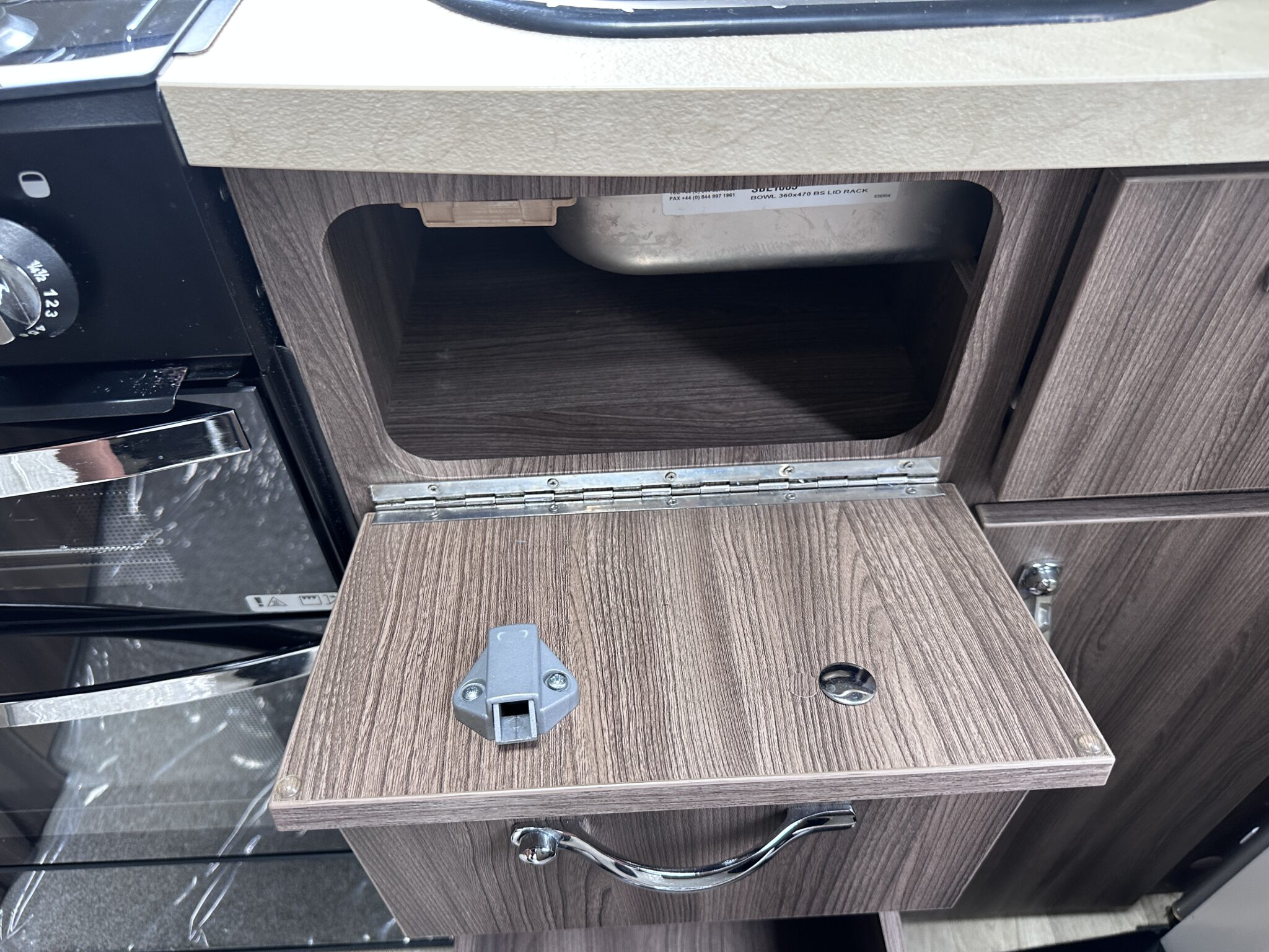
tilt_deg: -45.0
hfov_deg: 71.6
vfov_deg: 56.8
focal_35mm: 24
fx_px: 880
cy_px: 476
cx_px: 634
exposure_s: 1/87
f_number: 1.78
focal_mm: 6.86
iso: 250
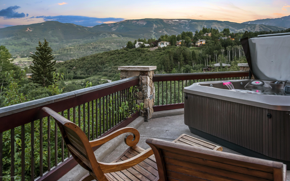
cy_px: 85
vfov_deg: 40.6
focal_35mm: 31
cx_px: 145
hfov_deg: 61.2
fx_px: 245
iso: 1250
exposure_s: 1/3
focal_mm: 30
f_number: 6.3
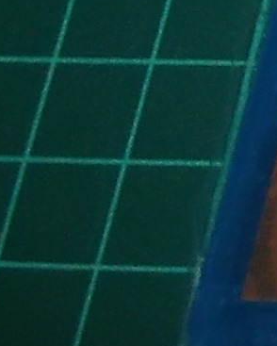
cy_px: -292
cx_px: 999
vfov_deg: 10.3
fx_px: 1792
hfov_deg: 7.2
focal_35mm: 175
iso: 200
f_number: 3.3
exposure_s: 1/30
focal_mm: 4.1
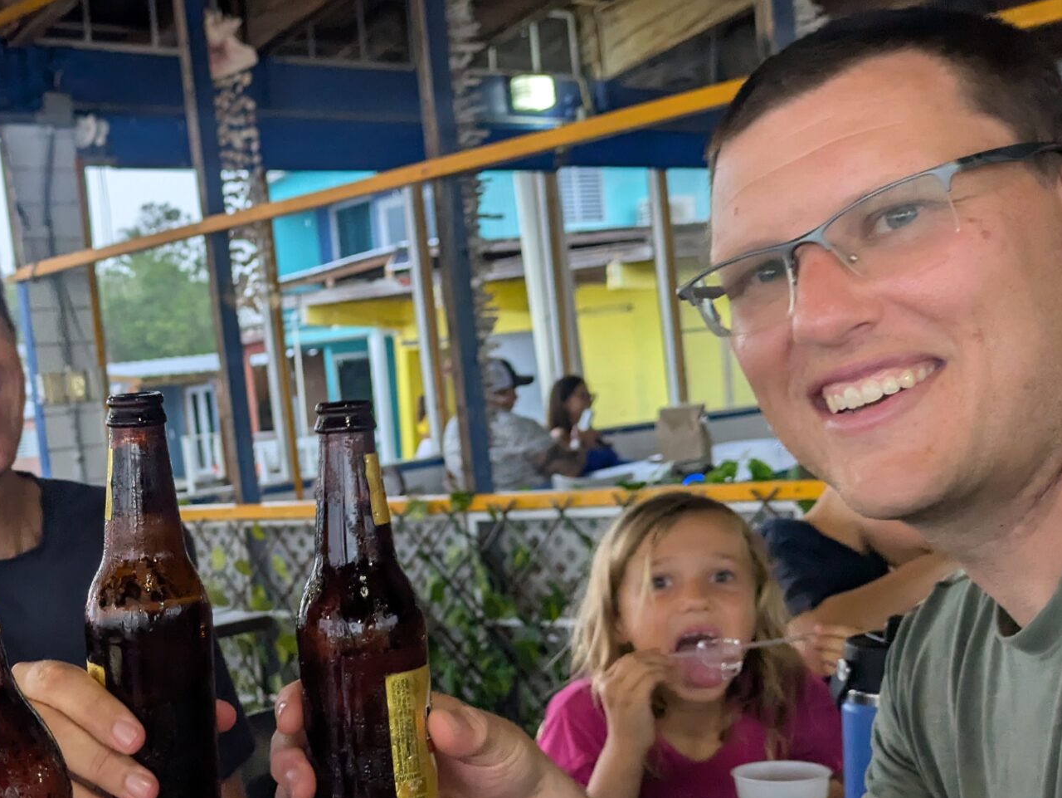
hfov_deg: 36.2
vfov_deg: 28.9
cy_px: 531
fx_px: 1535
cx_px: 137
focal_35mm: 50
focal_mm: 5.43
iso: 151
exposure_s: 1/120
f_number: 1.89
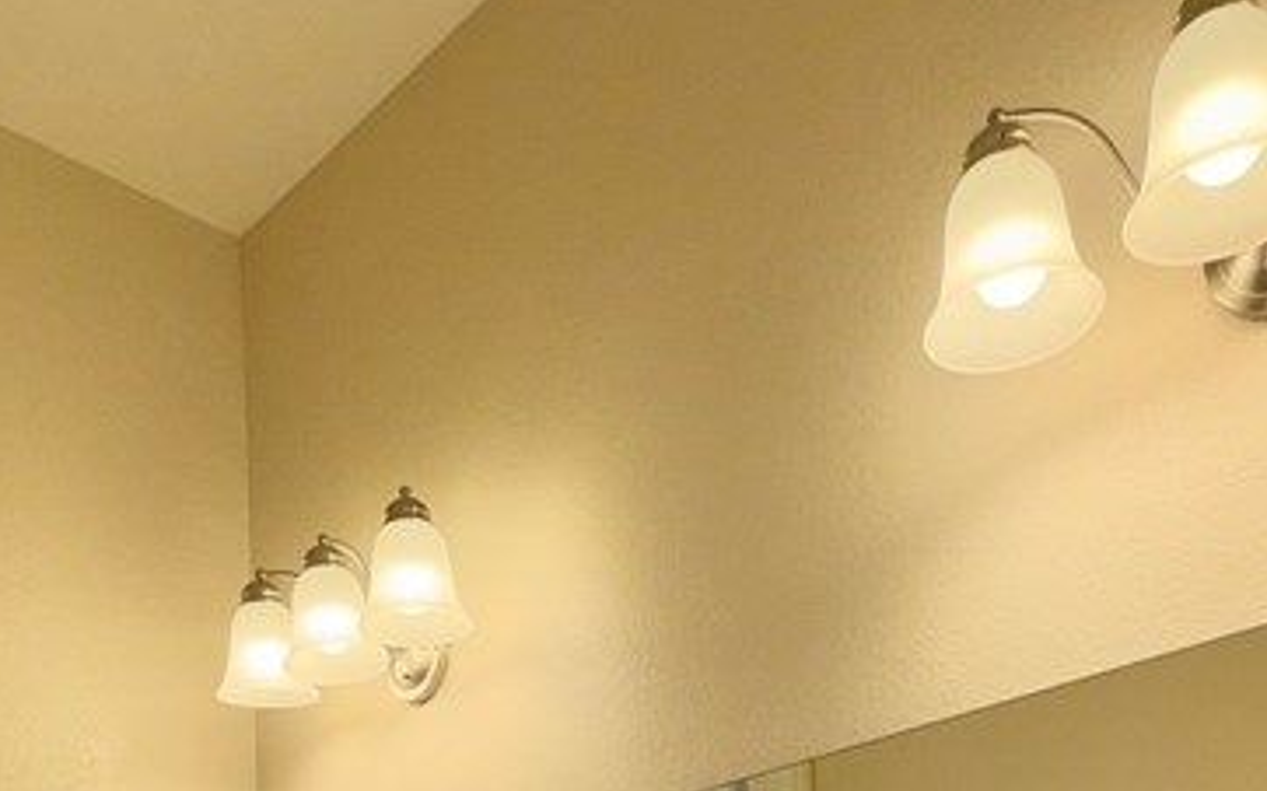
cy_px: 1186
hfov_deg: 47.2
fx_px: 1450
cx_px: 602
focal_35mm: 42
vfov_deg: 24.0
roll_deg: +2.2
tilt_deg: -0.4
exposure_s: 1/120
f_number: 2.2
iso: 16
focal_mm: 2.22
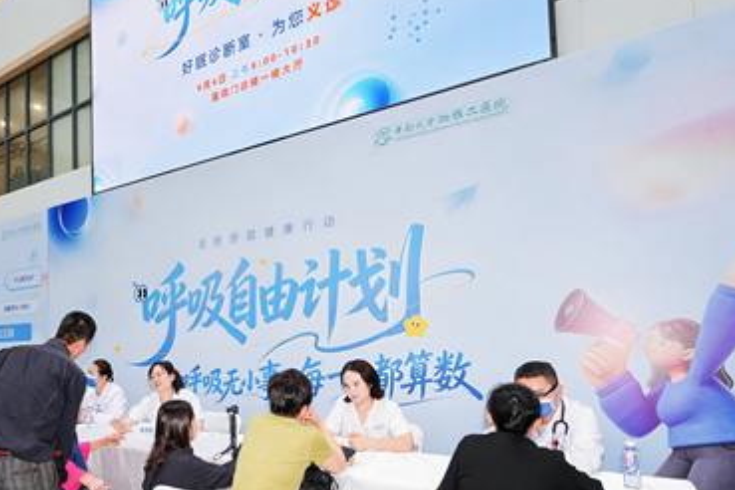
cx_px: 233
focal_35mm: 26
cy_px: 321
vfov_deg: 48.8
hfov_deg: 67.1
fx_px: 531
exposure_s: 1/200
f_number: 2.8
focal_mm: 16
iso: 400
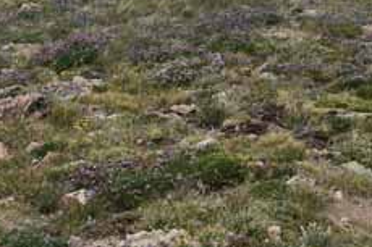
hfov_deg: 20.0
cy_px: -99
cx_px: 302
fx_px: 1043
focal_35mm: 101
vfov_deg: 13.0
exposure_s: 1/640
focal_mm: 29
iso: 64
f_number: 6.3
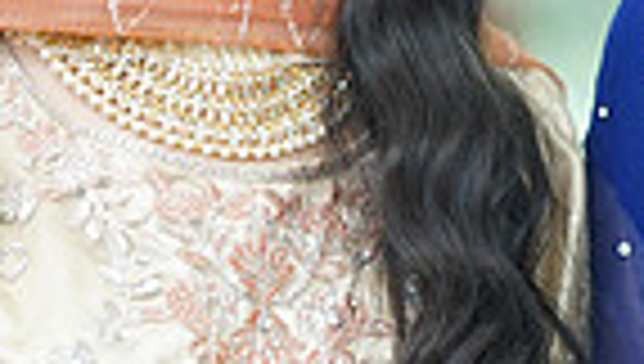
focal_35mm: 360
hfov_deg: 6.0
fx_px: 6158
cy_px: 101
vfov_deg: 3.4
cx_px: 757
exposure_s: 1/160
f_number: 1.7
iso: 640
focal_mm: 85
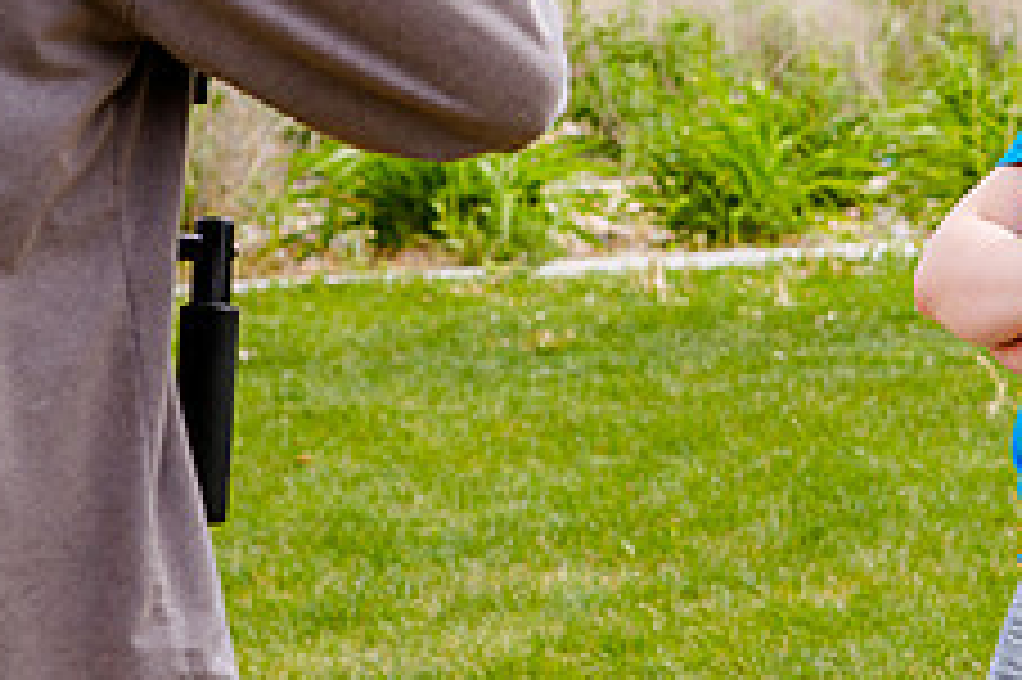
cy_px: -27
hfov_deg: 9.5
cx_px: 698
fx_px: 6156
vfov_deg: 6.3
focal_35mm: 217
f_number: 6.3
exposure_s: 1/640
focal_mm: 85
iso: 200
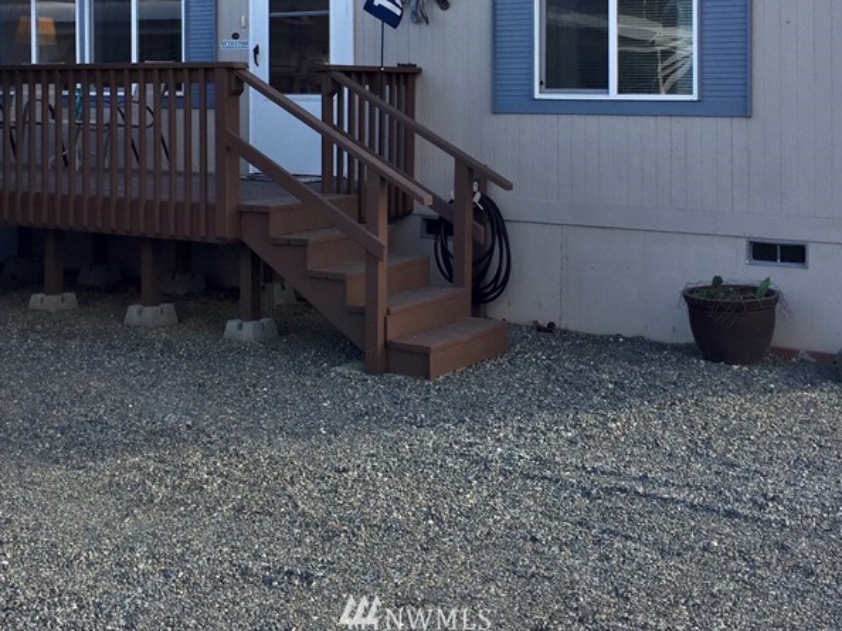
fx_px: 1216
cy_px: 122
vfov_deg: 28.4
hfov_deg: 38.2
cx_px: 418
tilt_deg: -1.0
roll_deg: -0.6
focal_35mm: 50
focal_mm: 4.15
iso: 32
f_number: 2.2
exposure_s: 1/775
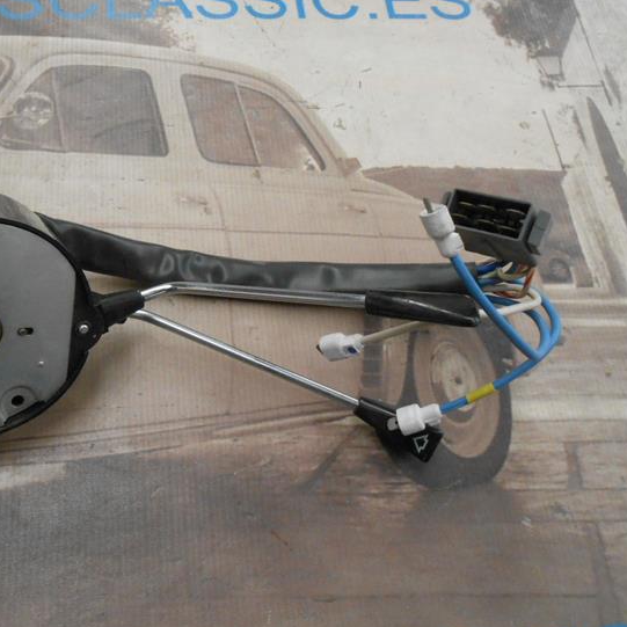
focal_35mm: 34
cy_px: 301
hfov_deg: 47.5
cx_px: 197
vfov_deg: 48.4
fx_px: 697
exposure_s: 1/30
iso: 400
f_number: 3.5
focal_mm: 4.6
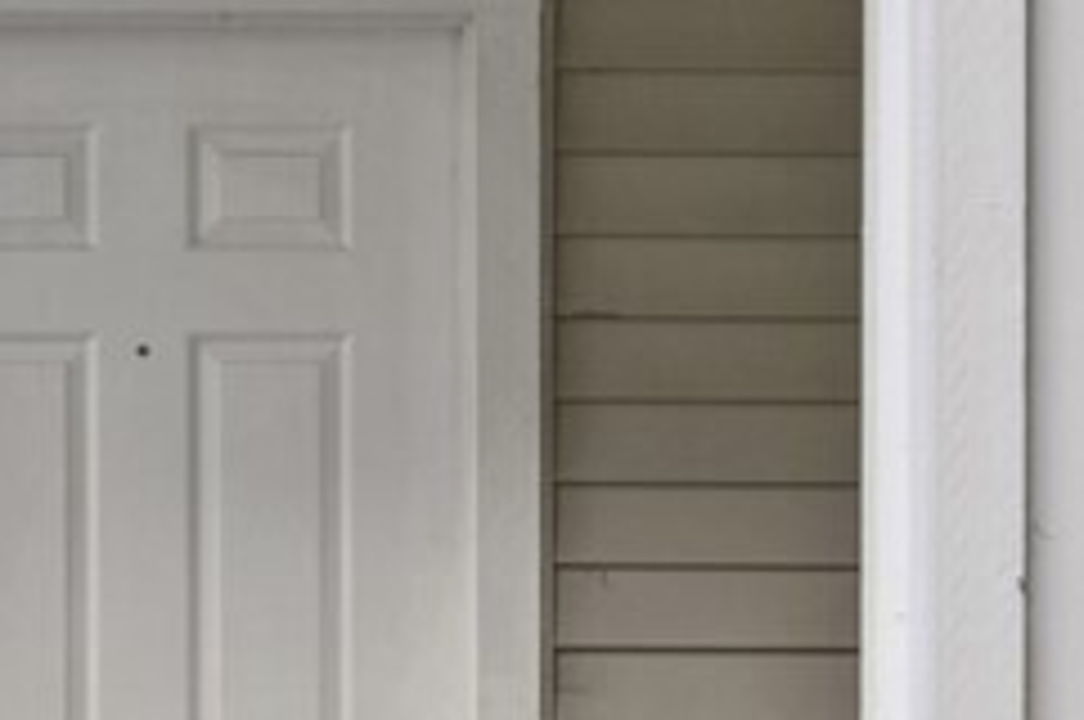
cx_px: 142
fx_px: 4029
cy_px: 601
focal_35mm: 134
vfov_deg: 10.2
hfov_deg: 15.2
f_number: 9
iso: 320
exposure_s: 1/10
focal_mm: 19
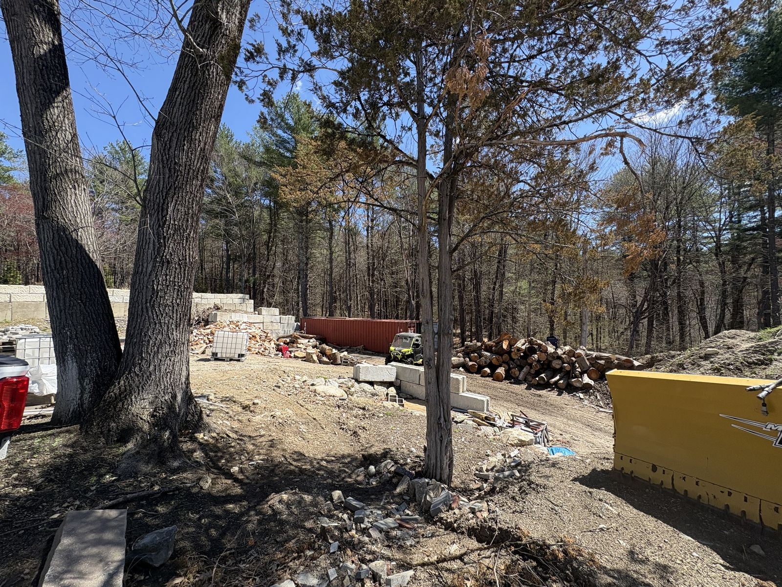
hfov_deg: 102.1
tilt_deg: +2.9
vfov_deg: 85.7
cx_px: 391
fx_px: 316
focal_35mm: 14
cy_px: 294
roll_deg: +2.3
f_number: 2.2
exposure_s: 1/779
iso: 50
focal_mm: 2.22
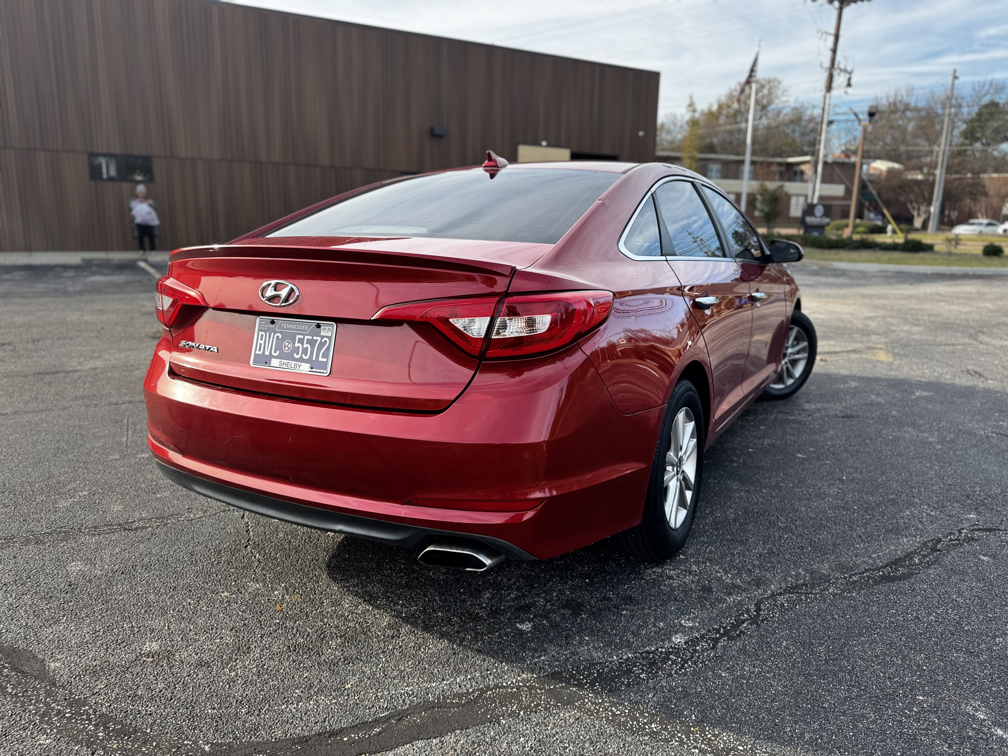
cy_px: 378
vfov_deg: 56.8
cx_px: 504
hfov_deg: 71.6
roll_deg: -1.0
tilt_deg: -13.6
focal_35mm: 24
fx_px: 699
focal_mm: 6.76
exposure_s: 1/1112
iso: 80
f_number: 1.78
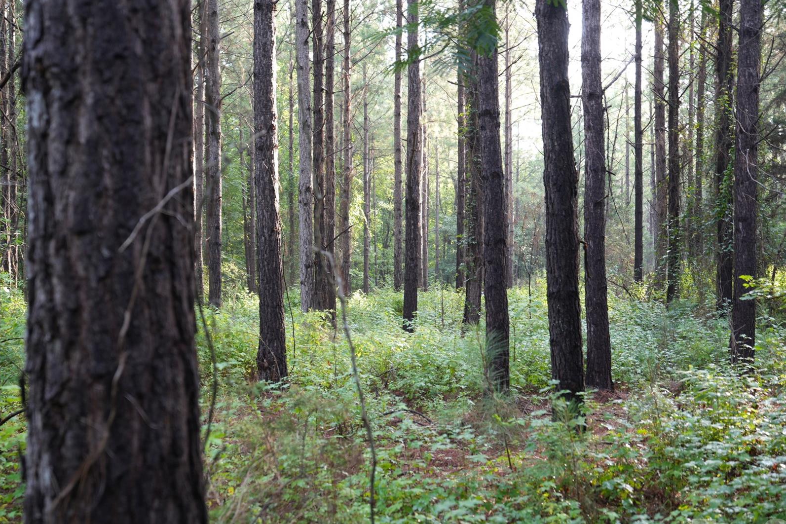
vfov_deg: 29.9
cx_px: 344
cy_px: 279
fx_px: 982
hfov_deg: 43.5
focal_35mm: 45
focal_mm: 35
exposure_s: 1/40
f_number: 2.8
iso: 200
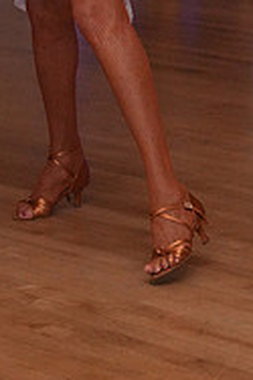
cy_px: -176
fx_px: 2281
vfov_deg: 9.3
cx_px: -17
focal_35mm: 216
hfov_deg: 6.3
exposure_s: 1/250
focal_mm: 70
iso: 5000
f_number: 5.6
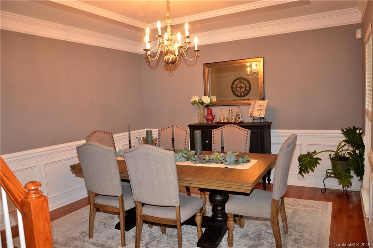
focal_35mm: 27
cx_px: 186
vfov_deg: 47.9
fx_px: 280
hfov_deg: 67.4
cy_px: 124
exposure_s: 1/60
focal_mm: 18
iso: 800
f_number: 4
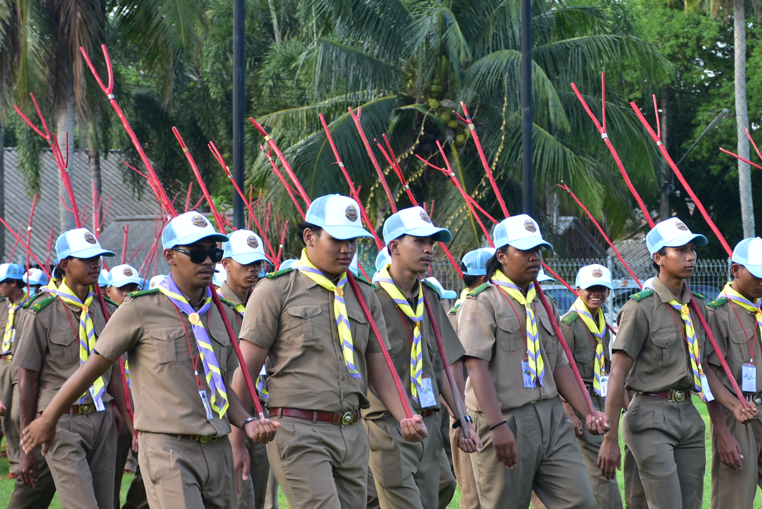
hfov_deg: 14.8
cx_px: 536
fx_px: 2922
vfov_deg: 9.9
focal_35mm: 138
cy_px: 346
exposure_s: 1/100
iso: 100
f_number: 5
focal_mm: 60
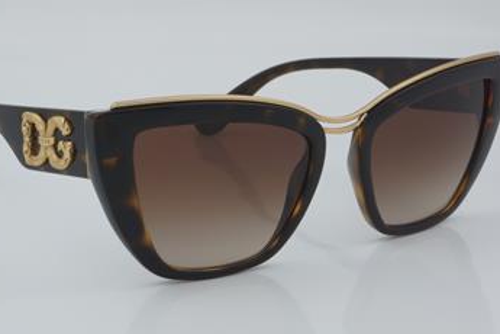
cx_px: 226
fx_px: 1327
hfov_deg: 21.3
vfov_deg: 14.3
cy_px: 167
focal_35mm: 96
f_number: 32
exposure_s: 1/4
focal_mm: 55
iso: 100
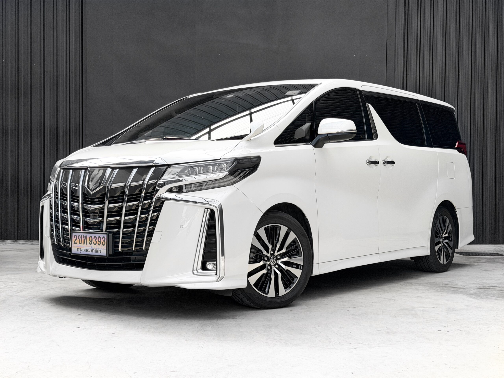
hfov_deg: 39.7
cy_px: 189
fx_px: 699
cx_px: 252
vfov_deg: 30.3
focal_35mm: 48
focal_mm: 6.76
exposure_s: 1/1600
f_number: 1.8
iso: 100
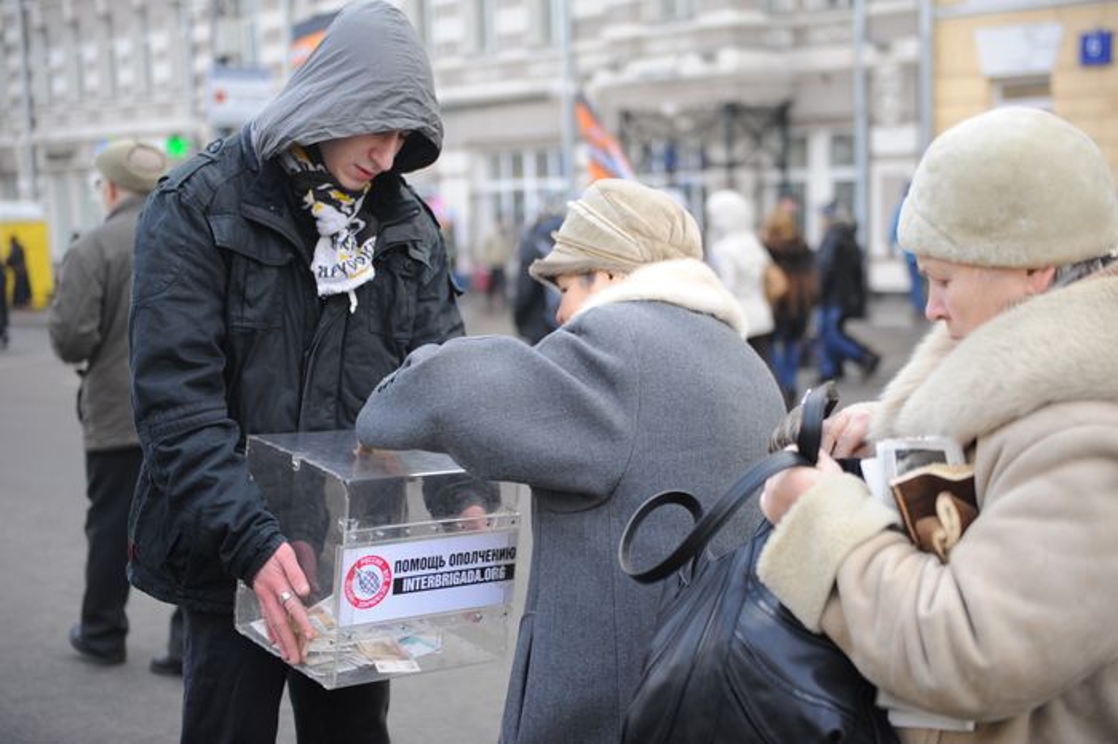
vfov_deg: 24.2
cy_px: 372
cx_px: 559
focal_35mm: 56
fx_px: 1738
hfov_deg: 35.7
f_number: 2.8
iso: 1000
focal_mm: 56
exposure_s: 1/1600
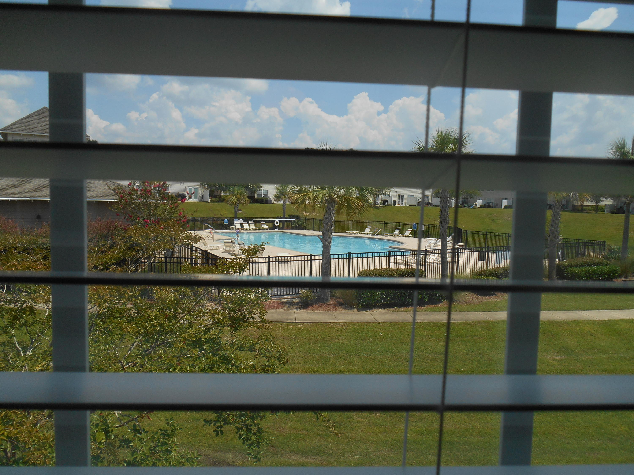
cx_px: 317
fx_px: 476
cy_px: 238
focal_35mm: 26
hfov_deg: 67.3
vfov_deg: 53.1
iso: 80
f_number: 3.4
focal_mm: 4.7
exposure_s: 1/1250
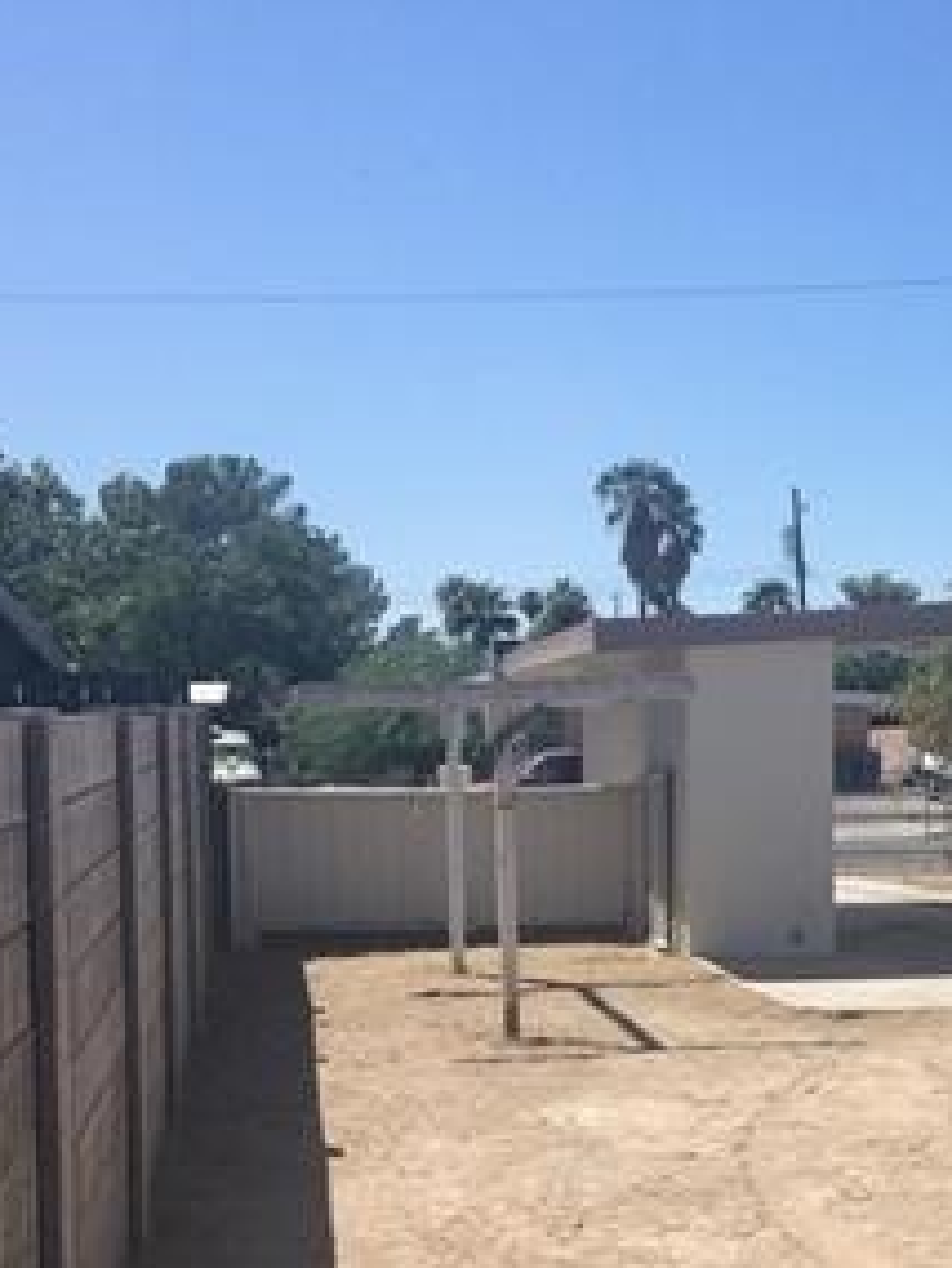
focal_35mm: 61
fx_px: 2235
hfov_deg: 23.2
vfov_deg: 31.3
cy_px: 899
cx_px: 908
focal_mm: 4.15
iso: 32
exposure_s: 1/2933
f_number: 2.2
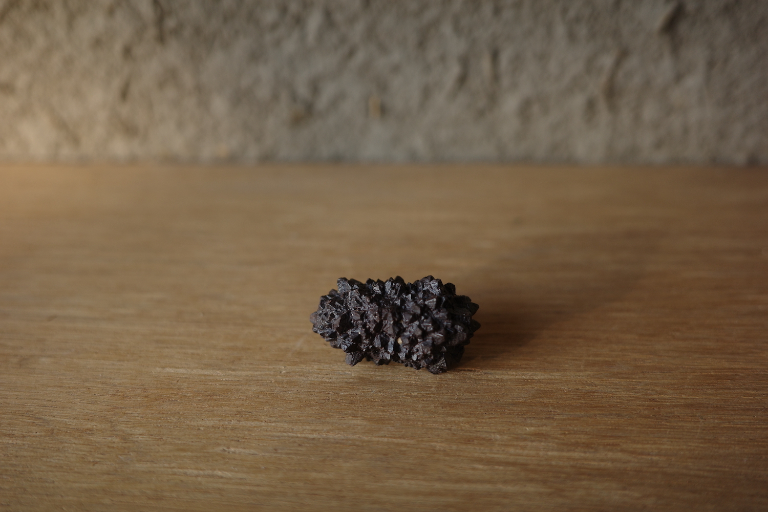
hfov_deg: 48.5
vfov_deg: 33.4
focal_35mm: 40
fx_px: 853
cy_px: 256
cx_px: 384
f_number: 2.8
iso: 200
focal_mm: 26
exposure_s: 1/125
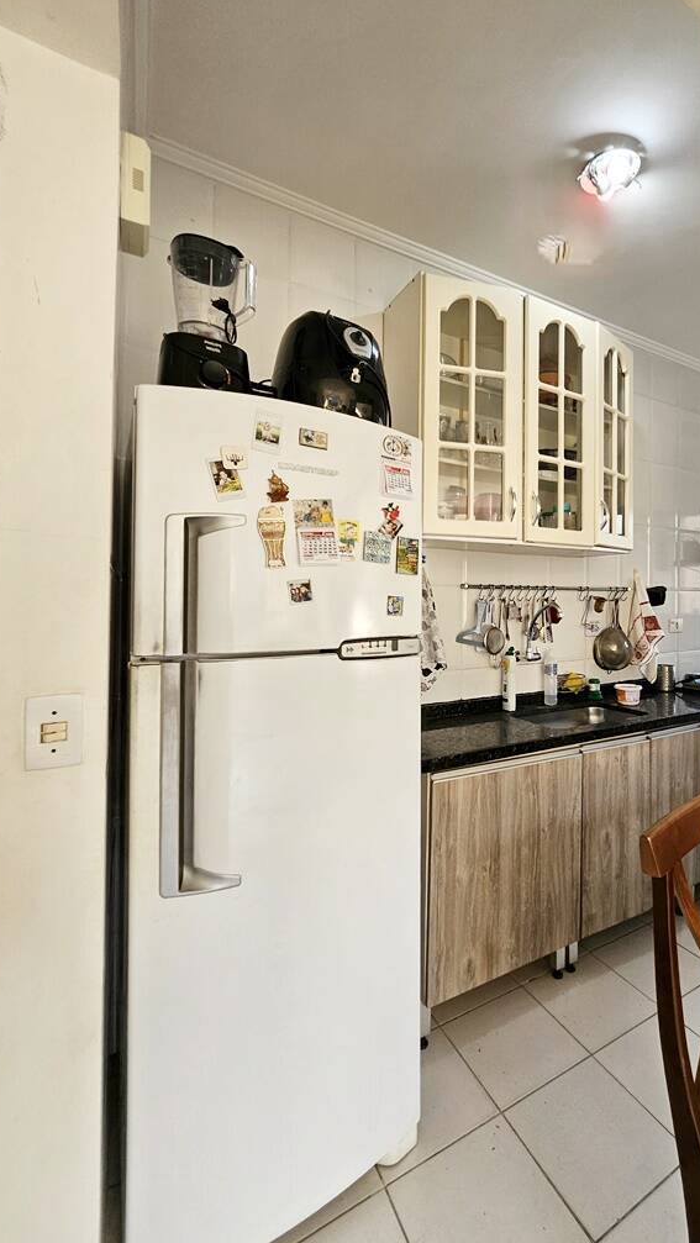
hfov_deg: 68.9
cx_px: 456
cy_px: 588
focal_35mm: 15
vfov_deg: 102.9
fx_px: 495
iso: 40
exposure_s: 1/60
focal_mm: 1.7
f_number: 2.2
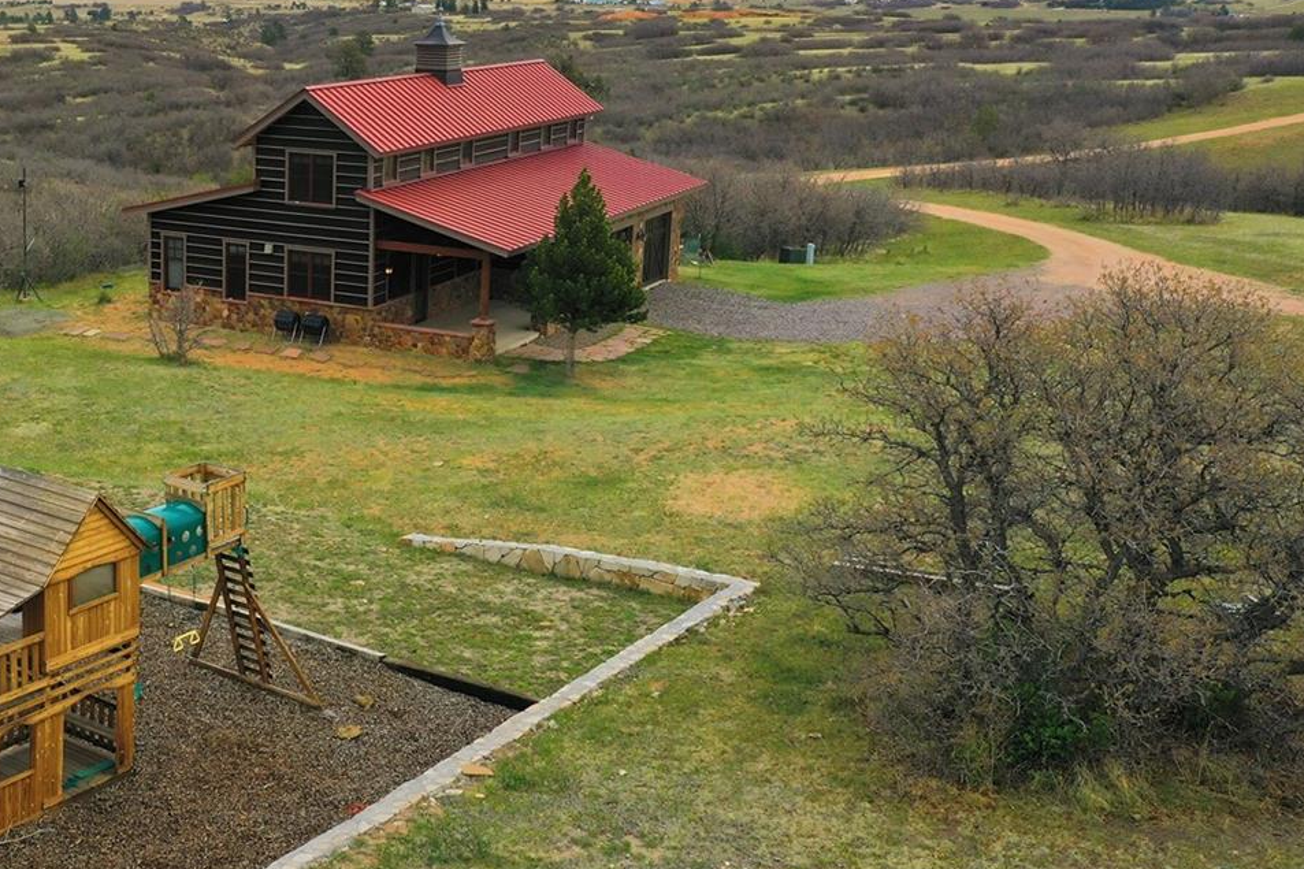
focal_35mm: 47
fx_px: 1702
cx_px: 253
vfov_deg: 28.6
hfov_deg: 40.2
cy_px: 405
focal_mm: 10.3
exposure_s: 1/500
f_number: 6.3
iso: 100
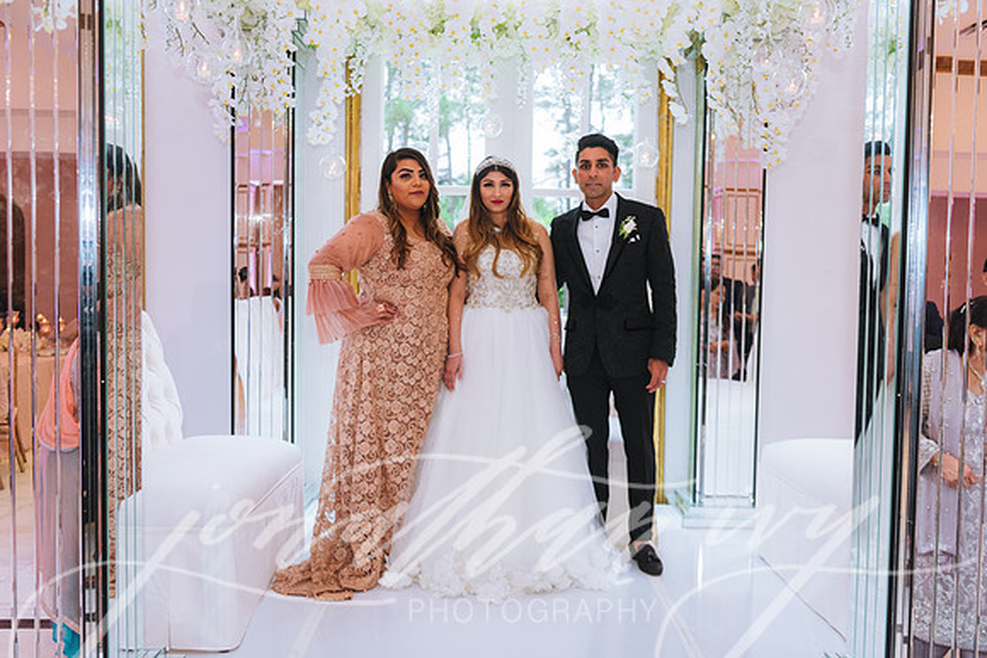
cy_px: 329
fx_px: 877
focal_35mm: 32
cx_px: 494
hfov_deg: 58.7
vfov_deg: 41.1
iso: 800
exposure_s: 1/200
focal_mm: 32
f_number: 2.8
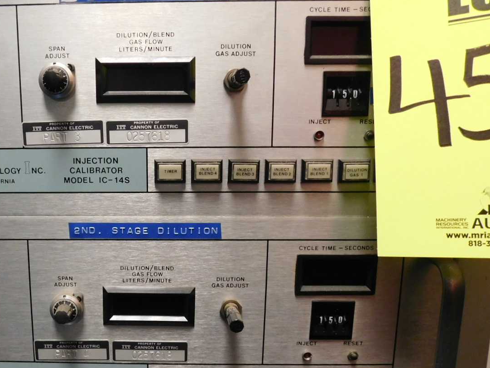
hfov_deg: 52.6
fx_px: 481
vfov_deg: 41.7
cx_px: 153
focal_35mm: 34
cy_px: 211
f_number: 3
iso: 320
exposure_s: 1/30
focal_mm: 4
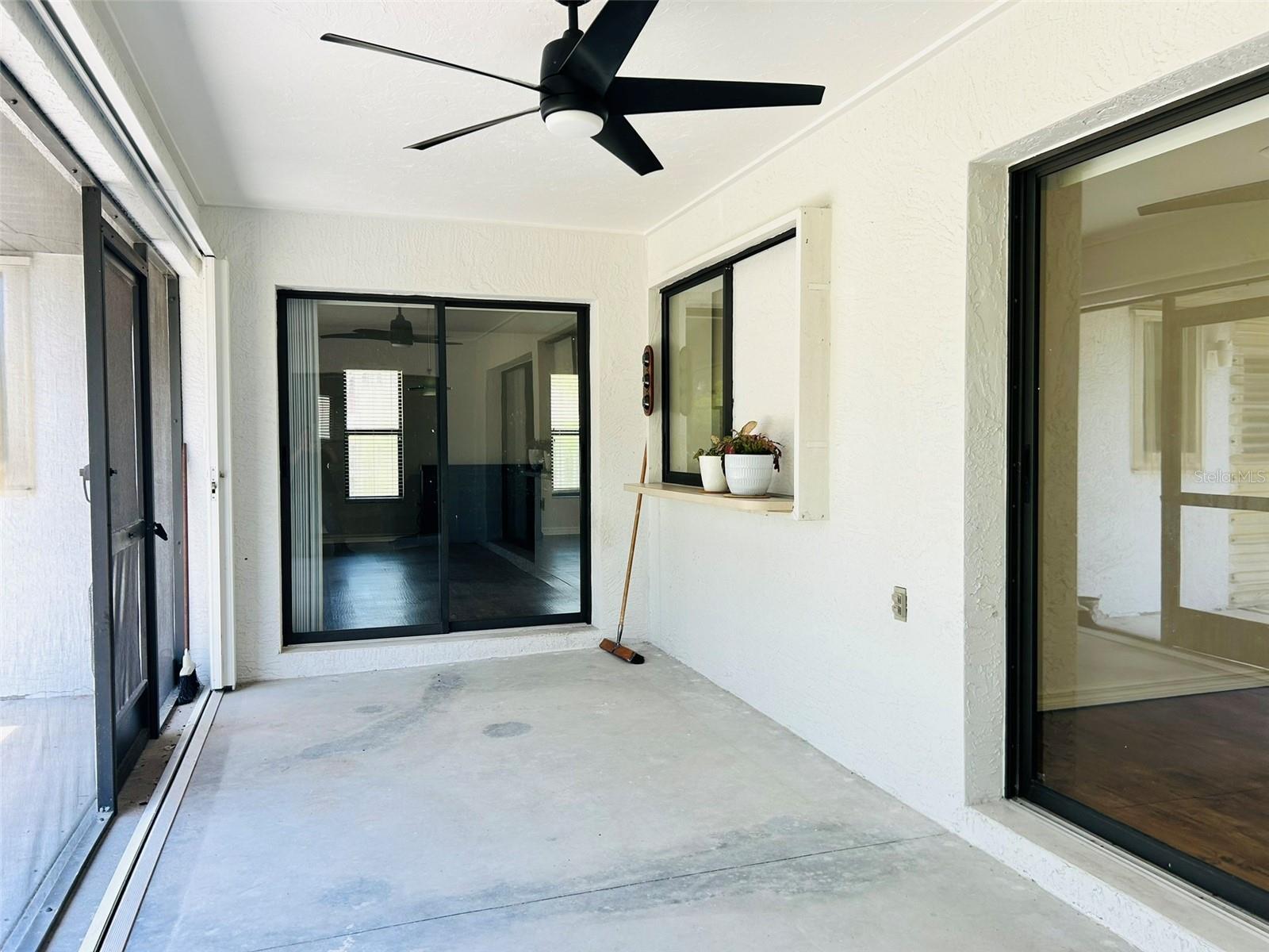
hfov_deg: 67.3
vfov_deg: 53.1
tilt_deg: -2.2
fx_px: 953
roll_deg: +0.5
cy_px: 476
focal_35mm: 26
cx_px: 634
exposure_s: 1/216
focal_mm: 5.7
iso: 40
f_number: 1.5
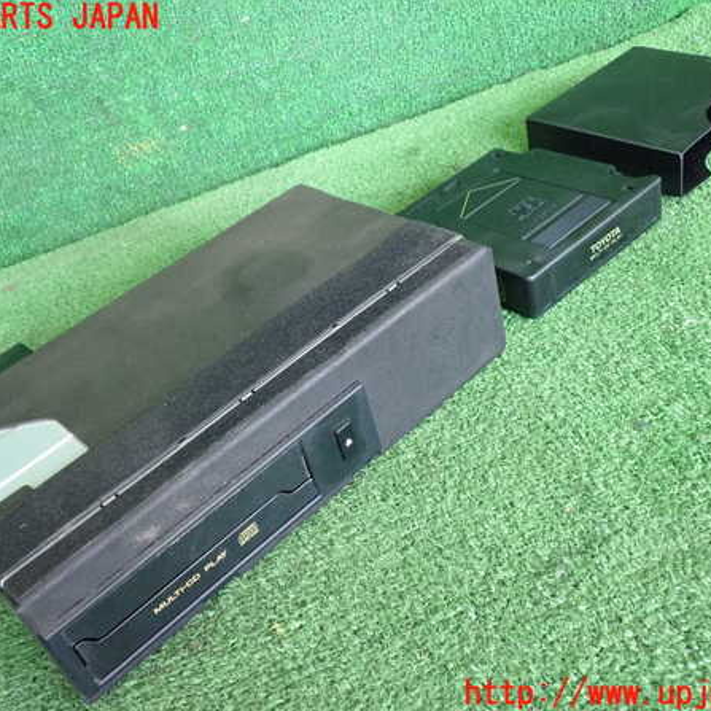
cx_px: 347
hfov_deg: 43.9
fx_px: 883
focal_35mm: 38
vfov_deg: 43.9
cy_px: 356
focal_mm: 5.79
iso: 1250
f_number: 2.4
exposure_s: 1/125
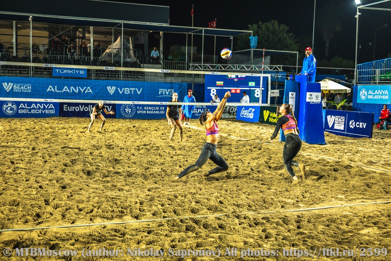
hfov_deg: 45.4
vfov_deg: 31.2
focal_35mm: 43
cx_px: 196
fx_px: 467
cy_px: 130
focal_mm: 43
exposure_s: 1/800
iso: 1250
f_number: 3.2
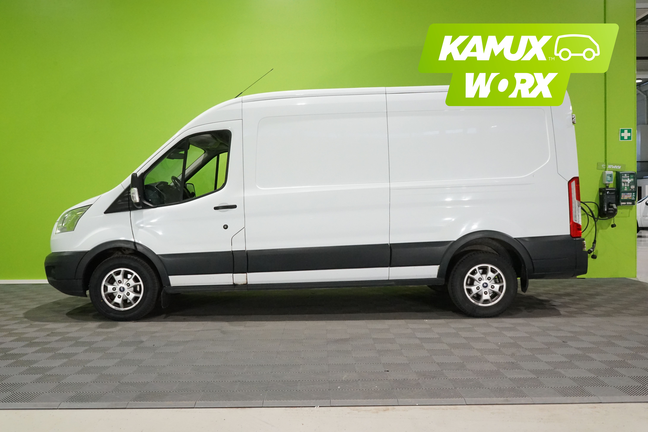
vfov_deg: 42.3
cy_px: 216
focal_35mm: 31
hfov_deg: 60.3
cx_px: 324
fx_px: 558
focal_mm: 31
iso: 6400
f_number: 13
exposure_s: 1/80
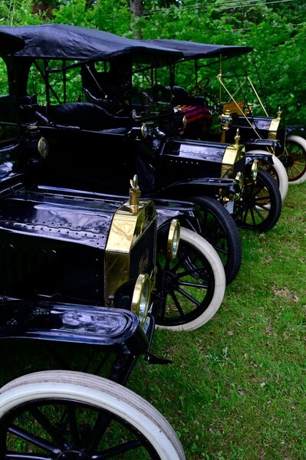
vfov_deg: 55.8
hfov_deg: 38.8
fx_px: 434
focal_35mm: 34
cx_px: 153
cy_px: 230
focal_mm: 34
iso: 1100
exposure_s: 1/1250
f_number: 6.3
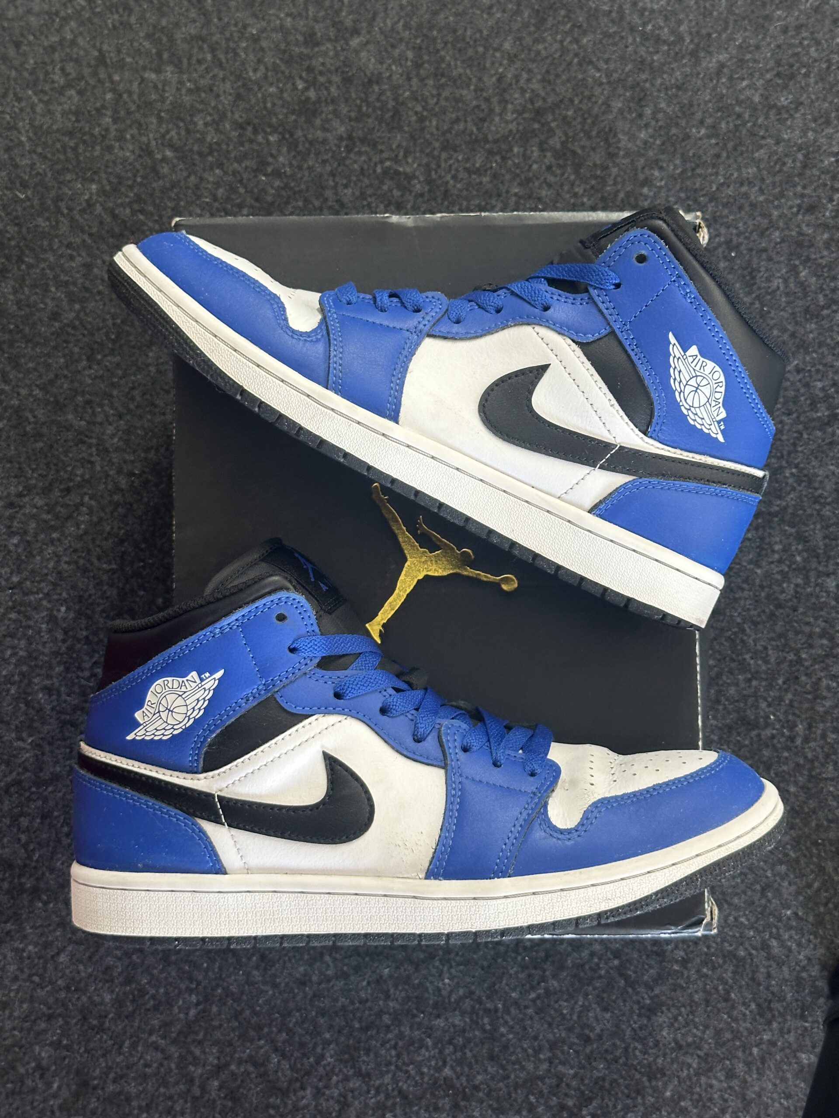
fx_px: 1551
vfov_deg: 39.7
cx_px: 420
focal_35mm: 48
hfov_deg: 30.3
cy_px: 559
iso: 125
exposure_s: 1/50
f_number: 1.78
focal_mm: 6.86
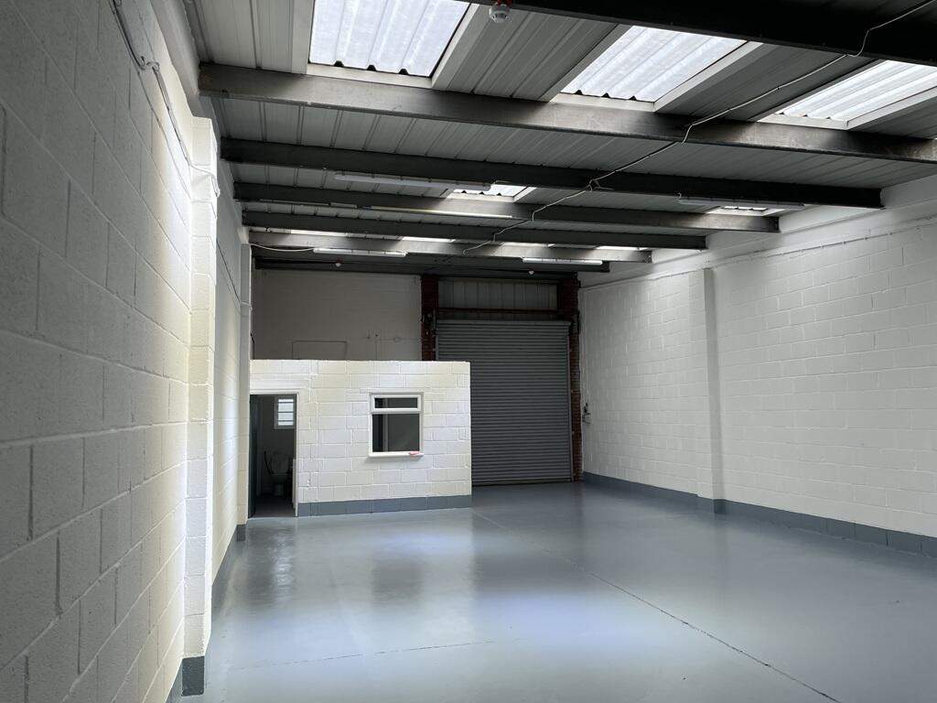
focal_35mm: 26
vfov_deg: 53.1
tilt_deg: +4.8
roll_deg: +1.1
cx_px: 468
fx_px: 704
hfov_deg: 67.3
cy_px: 352
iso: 32
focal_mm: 4.2
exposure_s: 1/749
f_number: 1.6
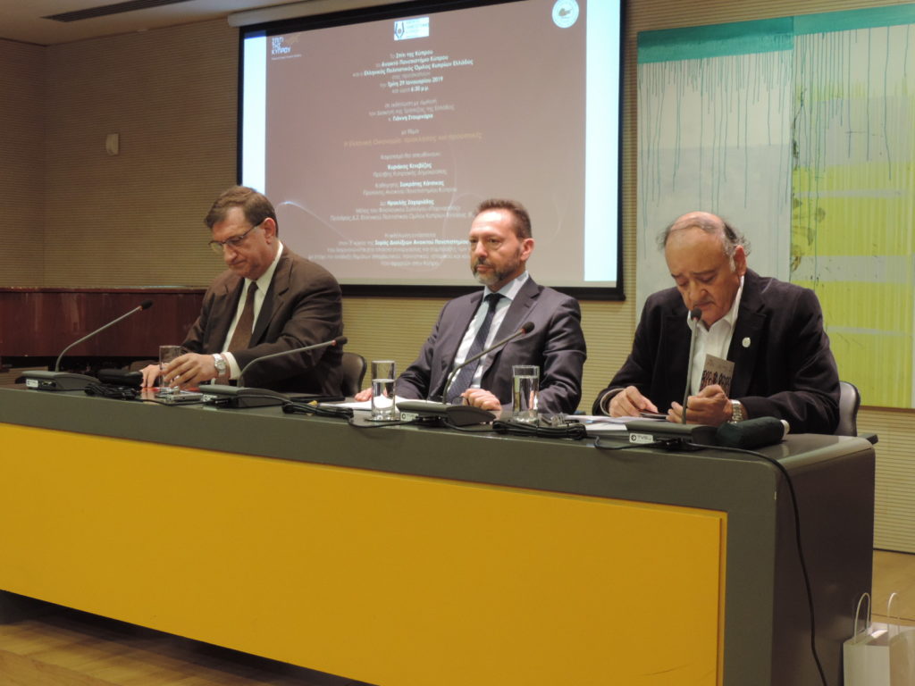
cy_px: 343
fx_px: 1322
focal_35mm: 50
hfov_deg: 38.2
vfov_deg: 29.1
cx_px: 458
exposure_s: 1/20
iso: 400
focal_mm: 8.9
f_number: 3.6
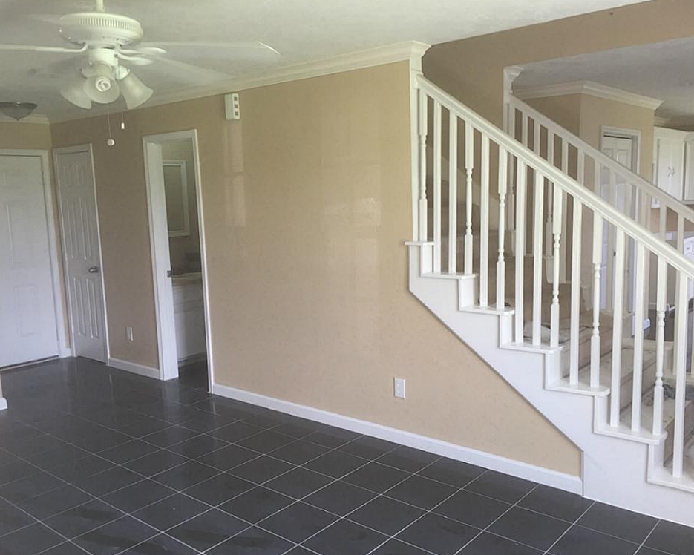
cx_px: 359
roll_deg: +2.1
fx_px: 637
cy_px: 280
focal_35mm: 31
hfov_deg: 57.2
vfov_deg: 47.1
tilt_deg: -6.1
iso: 40
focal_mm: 4.15
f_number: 2.2
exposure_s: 1/60
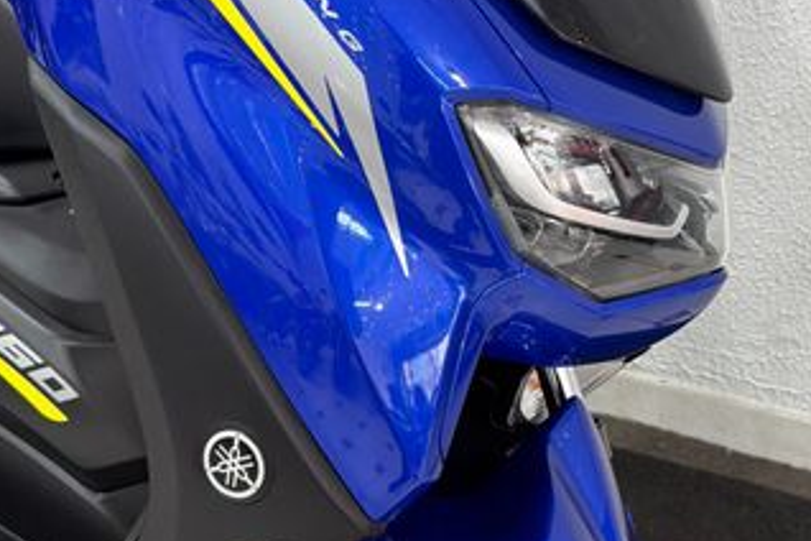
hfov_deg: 51.9
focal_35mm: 37
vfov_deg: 35.7
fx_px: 833
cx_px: 416
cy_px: 189
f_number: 1.78
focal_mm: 6.76
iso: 320
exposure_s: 1/120
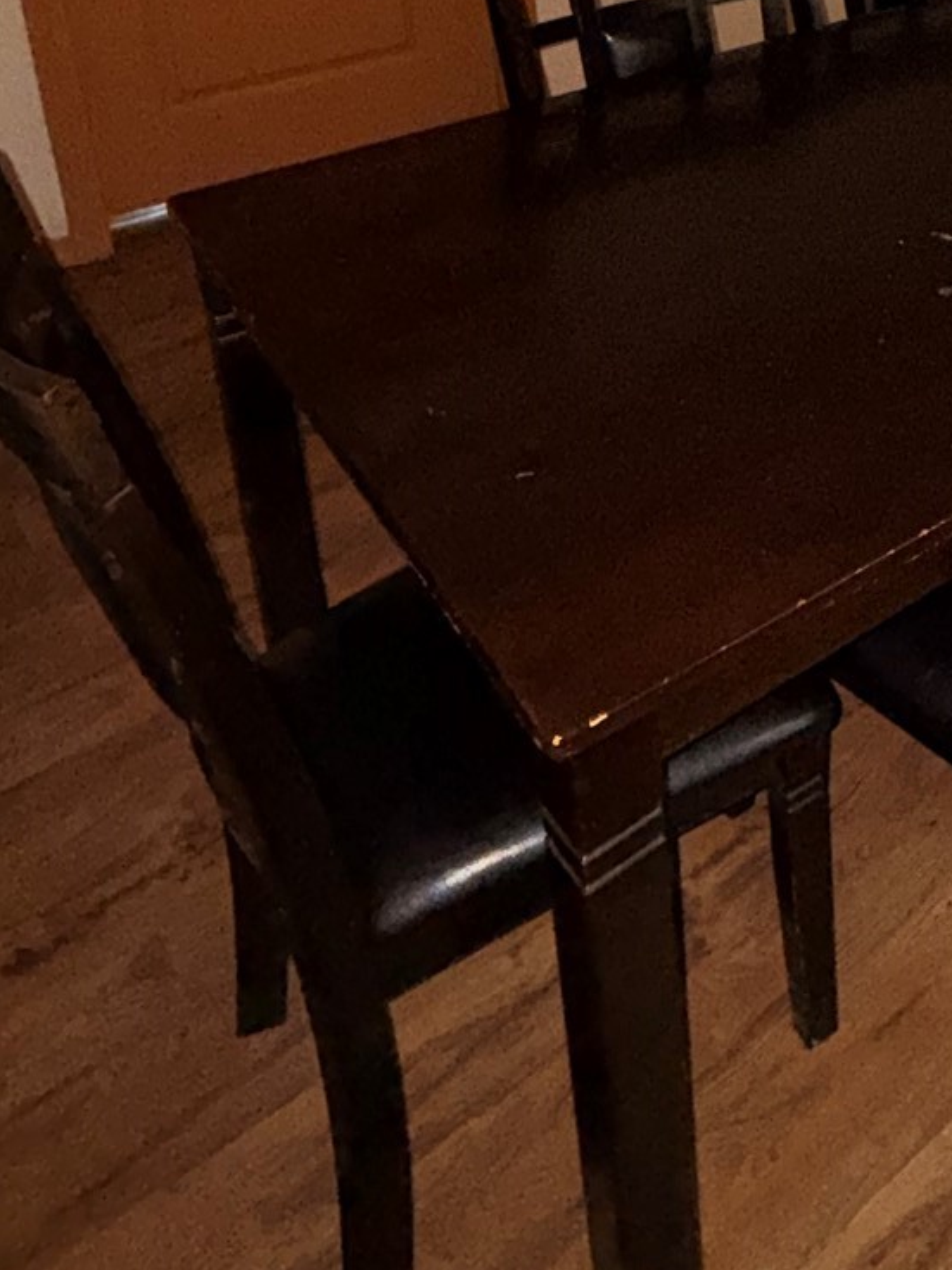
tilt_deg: -17.2
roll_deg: -2.0
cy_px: -16
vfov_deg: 41.3
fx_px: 1431
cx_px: 1075
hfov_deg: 32.0
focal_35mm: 39
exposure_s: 1/30
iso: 200
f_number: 2.2
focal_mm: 2.22
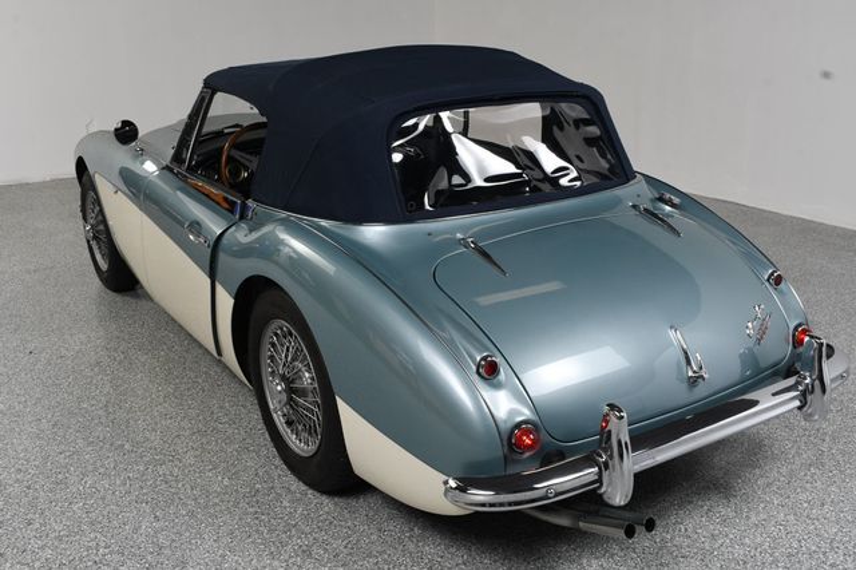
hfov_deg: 53.2
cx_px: 428
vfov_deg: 36.8
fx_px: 856
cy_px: 285
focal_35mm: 36
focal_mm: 24
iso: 100
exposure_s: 1/100
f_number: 11
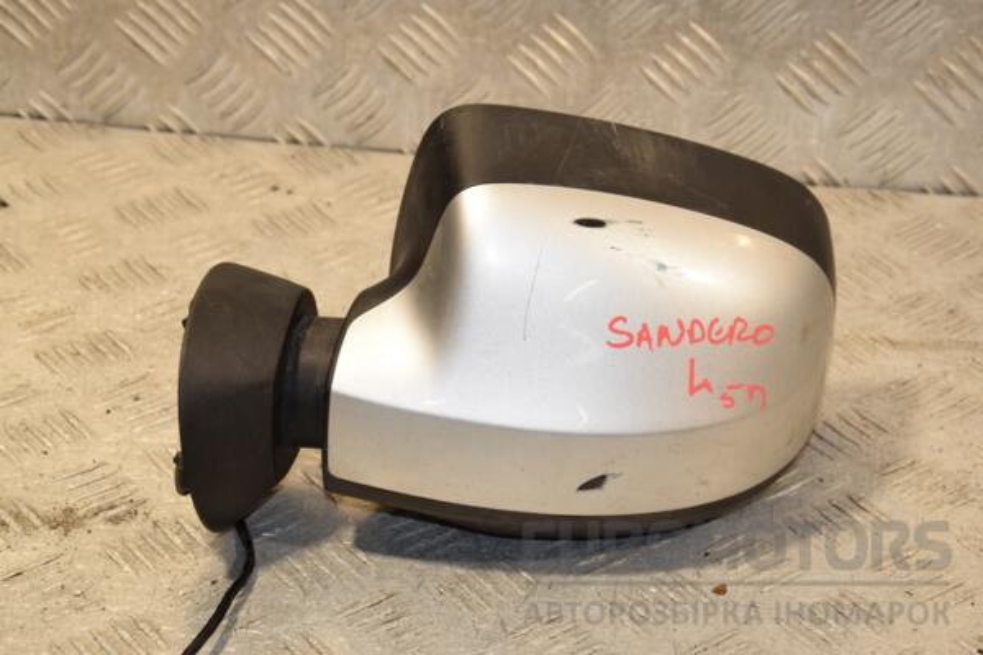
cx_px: 492
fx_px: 2867
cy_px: 328
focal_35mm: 105
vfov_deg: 13.0
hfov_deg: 19.5
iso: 800
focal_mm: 70
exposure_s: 1/200
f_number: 9
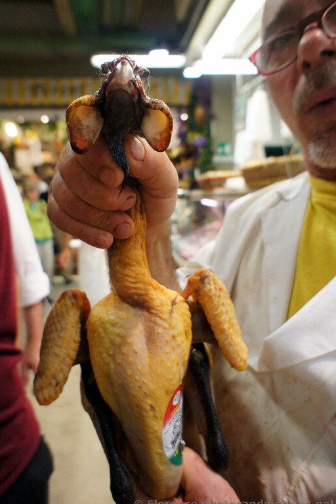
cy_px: 248
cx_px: 162
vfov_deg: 71.5
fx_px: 350
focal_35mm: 25
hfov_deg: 51.3
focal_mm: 16
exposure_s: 1/160
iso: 1600
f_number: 4
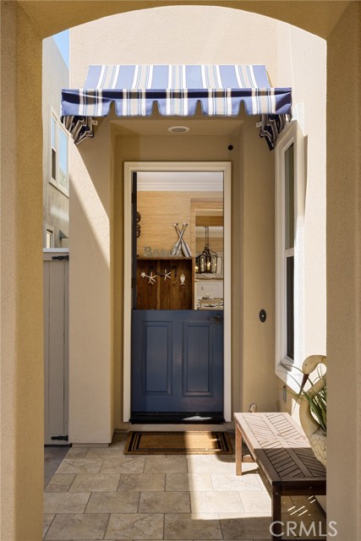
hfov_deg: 38.9
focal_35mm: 34
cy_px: 270
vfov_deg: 55.8
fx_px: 511
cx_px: 180
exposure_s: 1/80
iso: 400
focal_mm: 34
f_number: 16
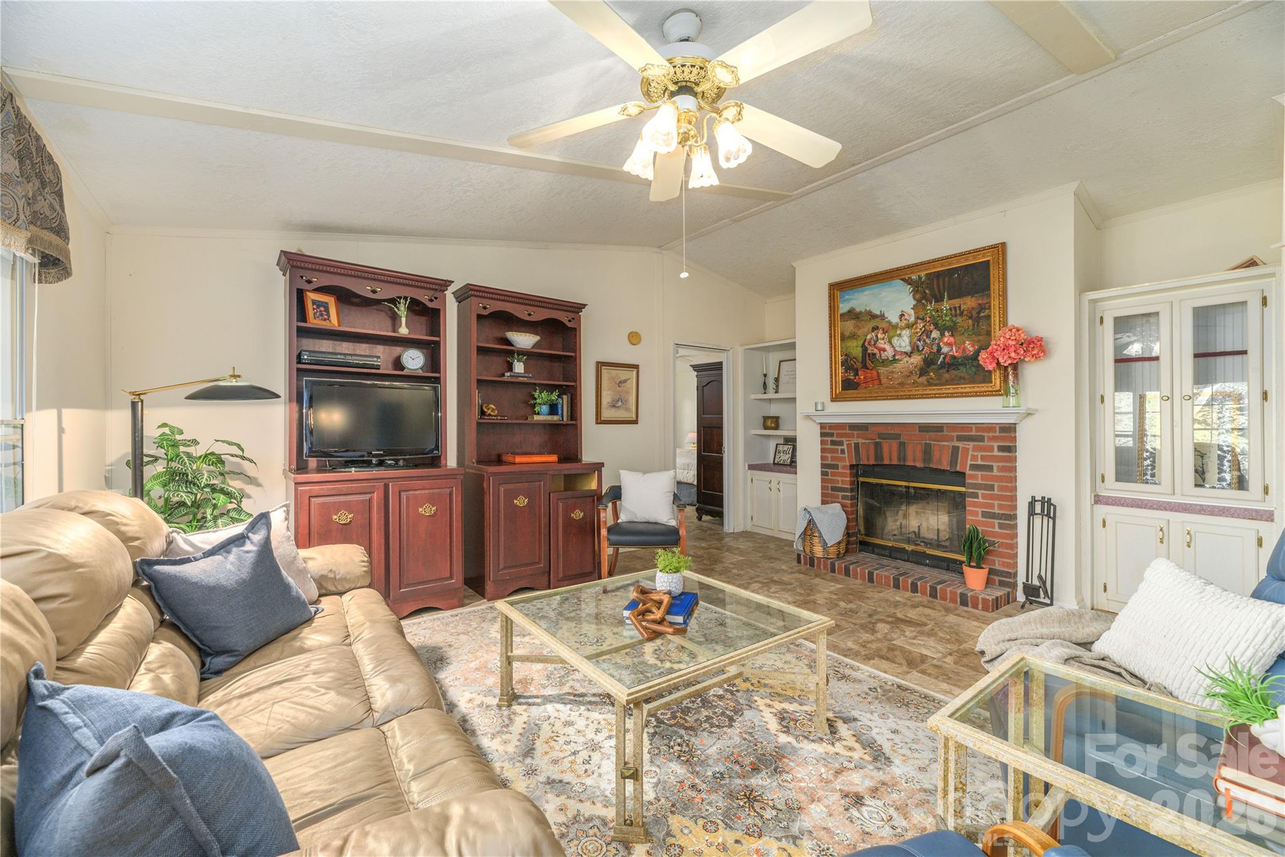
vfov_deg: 81.2
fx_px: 500
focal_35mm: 14
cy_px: 428
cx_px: 642
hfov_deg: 104.3
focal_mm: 14
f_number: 8
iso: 320
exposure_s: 1/125
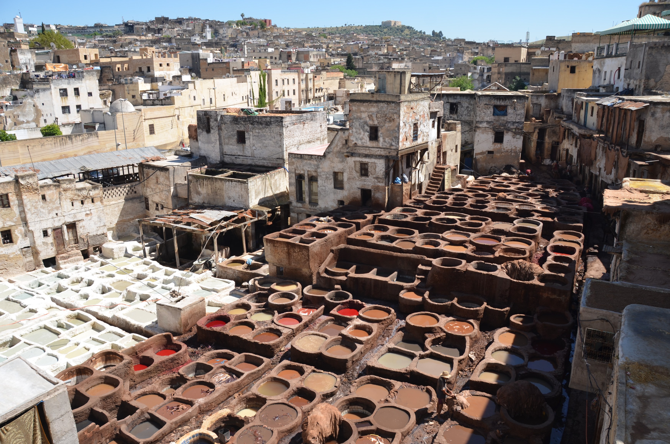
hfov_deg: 67.5
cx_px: 335
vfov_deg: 47.7
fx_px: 501
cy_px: 222
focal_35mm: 27
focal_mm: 18
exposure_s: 1/250
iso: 100
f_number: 7.1
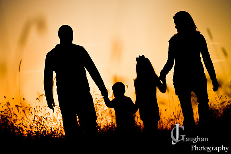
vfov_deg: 13.0
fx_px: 673
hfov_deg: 19.5
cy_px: 77
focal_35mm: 105
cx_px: 116
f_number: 2.8
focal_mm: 70
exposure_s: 1/6400
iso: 500
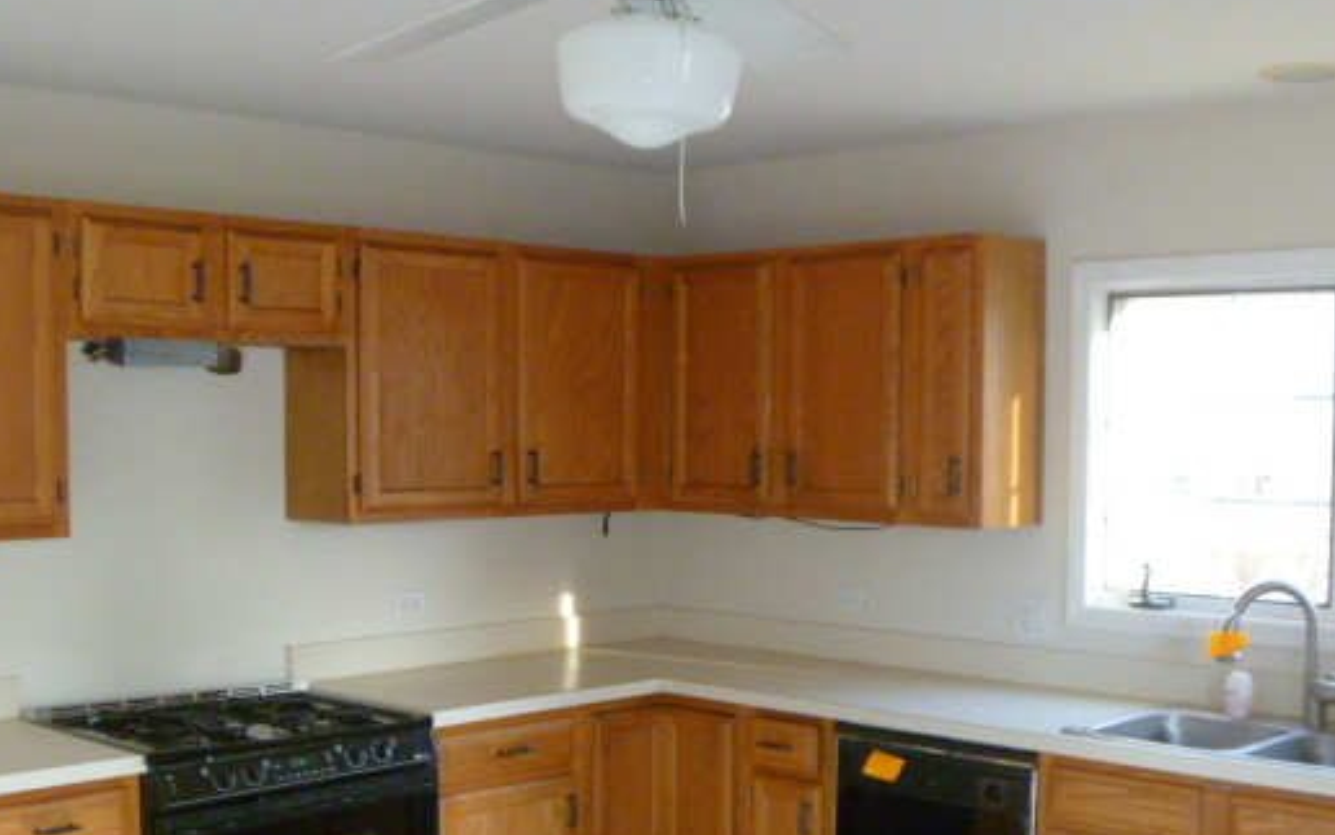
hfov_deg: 43.4
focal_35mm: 46
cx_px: 714
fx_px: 1674
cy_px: 579
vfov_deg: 27.8
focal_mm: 6.3
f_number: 3.5
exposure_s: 1/30
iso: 400
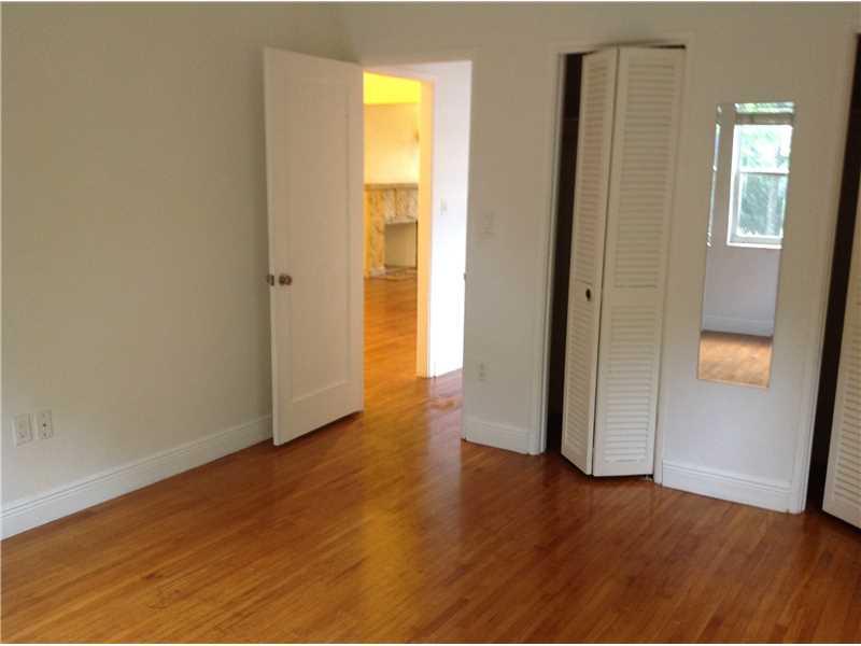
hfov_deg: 52.6
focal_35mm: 35
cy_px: 323
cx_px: 430
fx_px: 871
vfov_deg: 40.7
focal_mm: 4.28
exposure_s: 1/15
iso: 125
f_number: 2.4
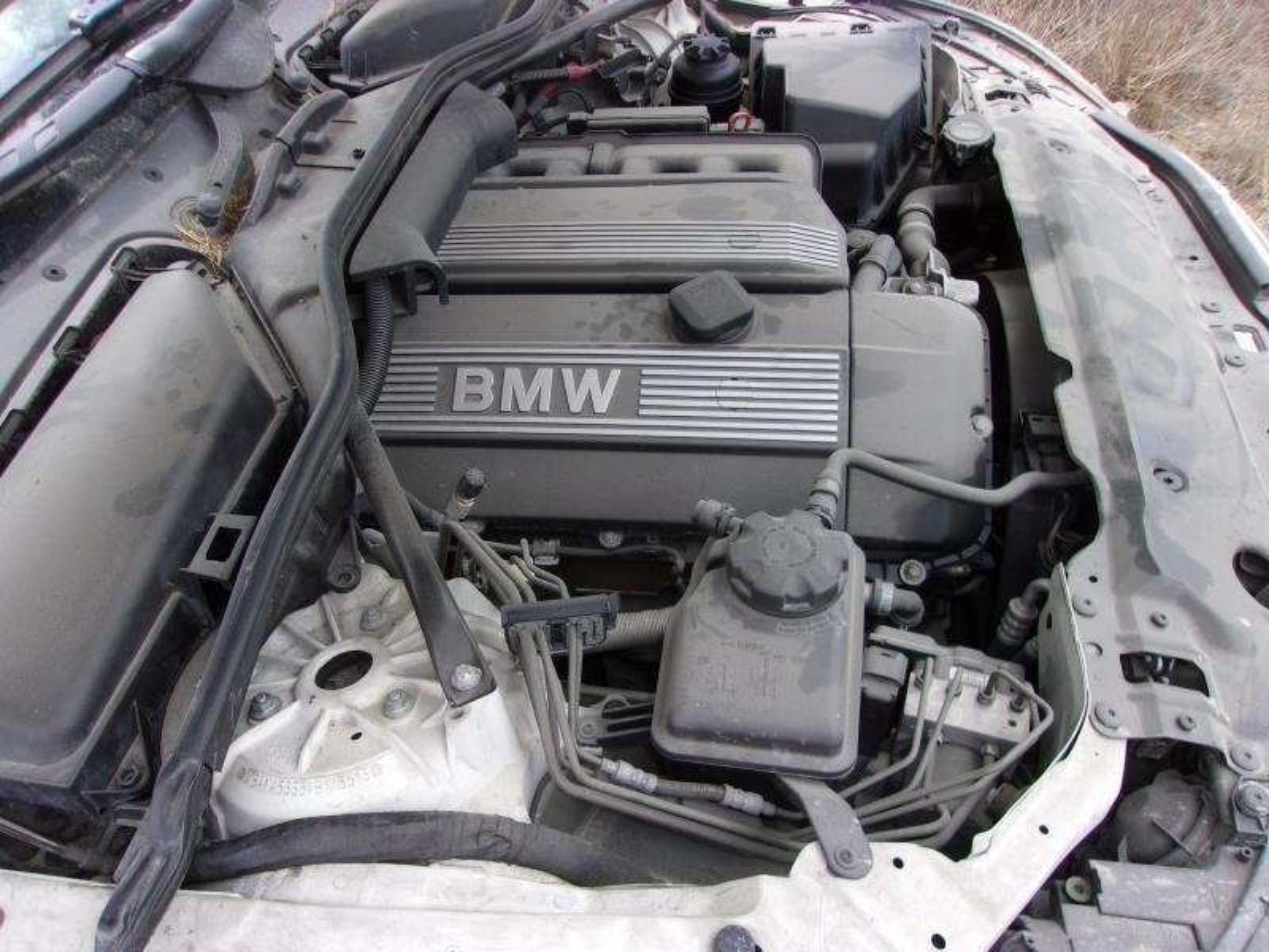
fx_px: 990
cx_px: 634
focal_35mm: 27
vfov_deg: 51.4
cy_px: 476
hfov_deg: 65.3
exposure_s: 1/200
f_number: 3
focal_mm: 4.9
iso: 80
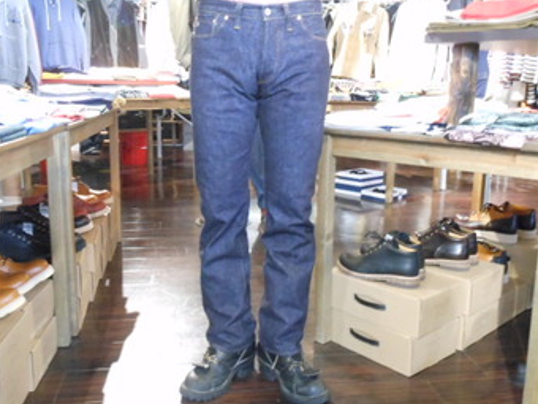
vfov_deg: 41.8
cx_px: 274
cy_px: 197
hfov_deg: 54.0
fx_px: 528
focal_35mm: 34
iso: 800
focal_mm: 5.9
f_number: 4
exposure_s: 1/4
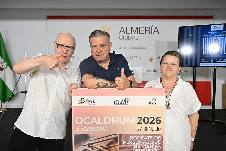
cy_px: 76
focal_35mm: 31
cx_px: 113
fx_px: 195
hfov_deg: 60.3
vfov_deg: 42.3
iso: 640
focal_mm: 31
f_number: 4.5
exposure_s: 1/250
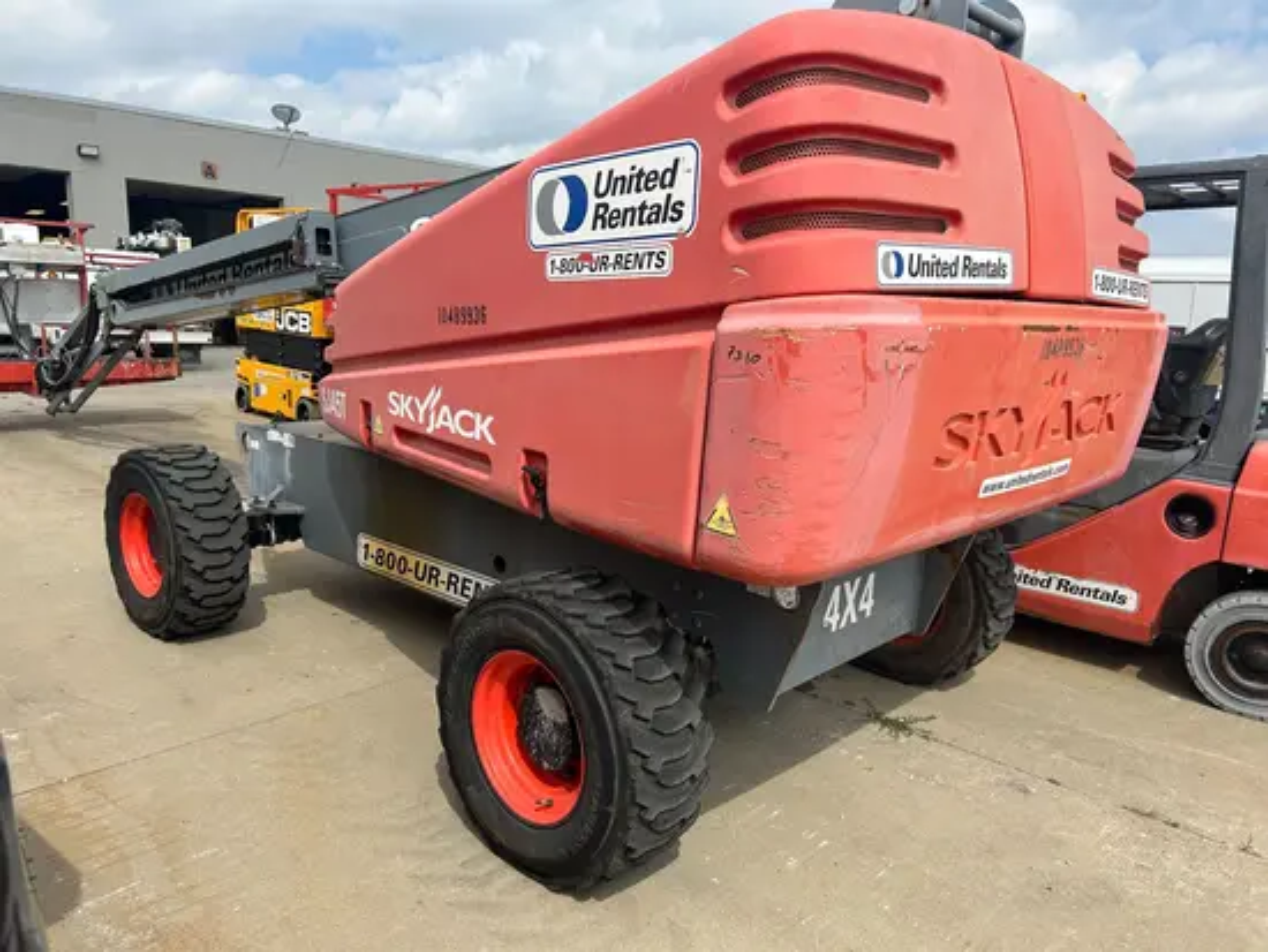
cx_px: 634
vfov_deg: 53.1
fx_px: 953
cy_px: 476
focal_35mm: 26
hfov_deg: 67.3
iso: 50
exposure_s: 1/3165
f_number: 1.5
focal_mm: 5.7
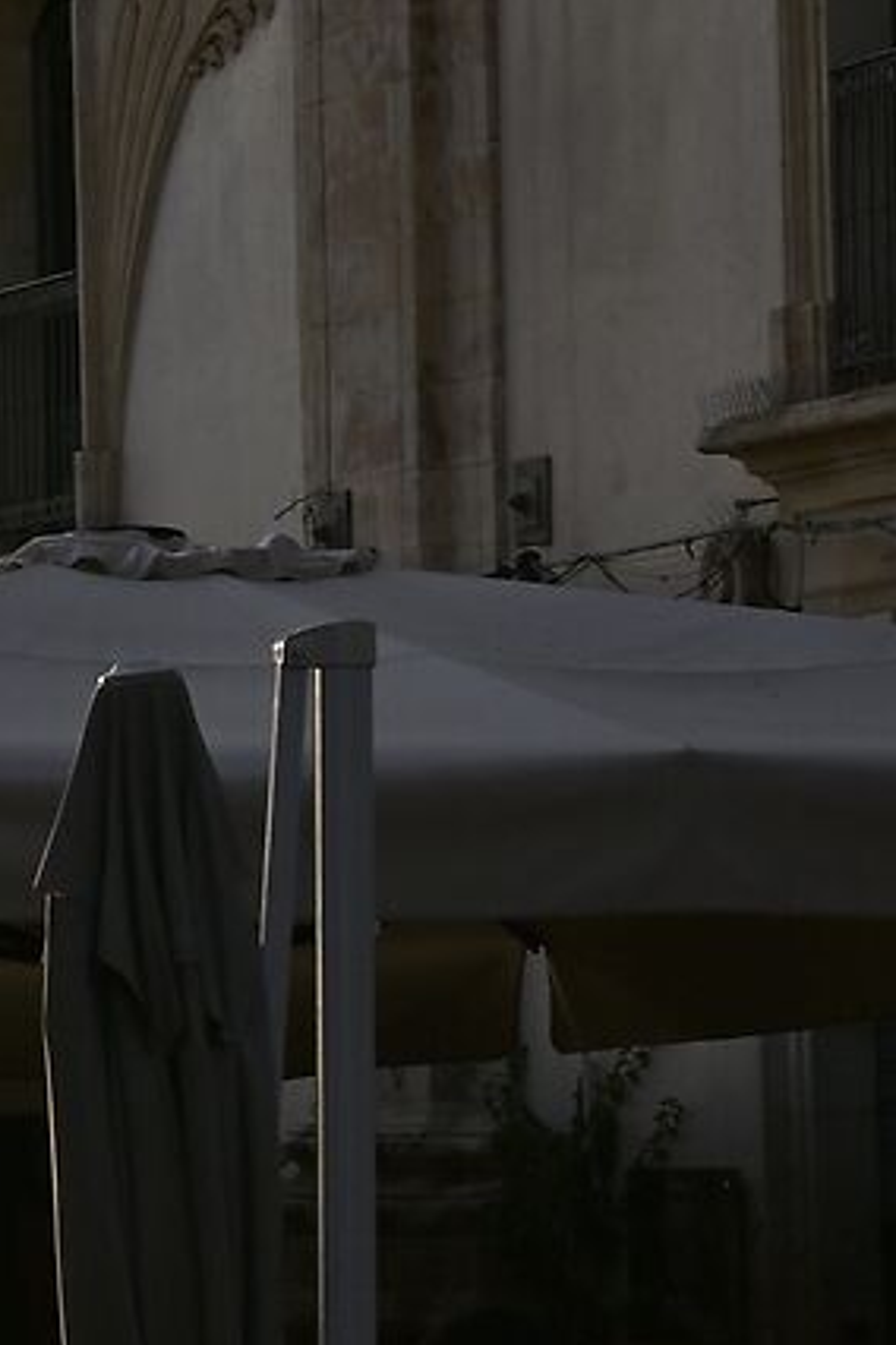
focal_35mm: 242
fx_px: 9034
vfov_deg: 8.5
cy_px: 647
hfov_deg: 5.6
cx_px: -811
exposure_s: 1/80
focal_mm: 43
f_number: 16
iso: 100
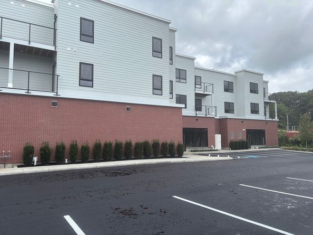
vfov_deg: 53.0
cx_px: 156
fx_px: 235
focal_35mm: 26
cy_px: 118
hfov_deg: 67.3
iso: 50
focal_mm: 5.96
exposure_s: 1/1263
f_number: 1.6
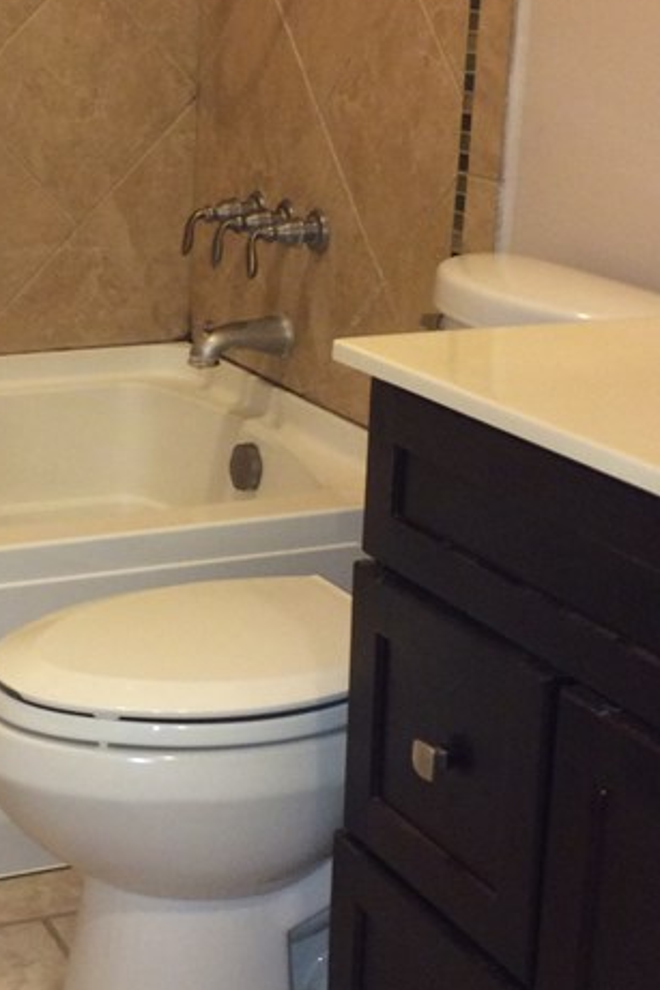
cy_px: 449
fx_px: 1844
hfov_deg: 19.8
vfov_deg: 30.1
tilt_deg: -16.1
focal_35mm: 67
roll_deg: -0.1
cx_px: 41
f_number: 2.2
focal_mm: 4.15
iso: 160
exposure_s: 1/24
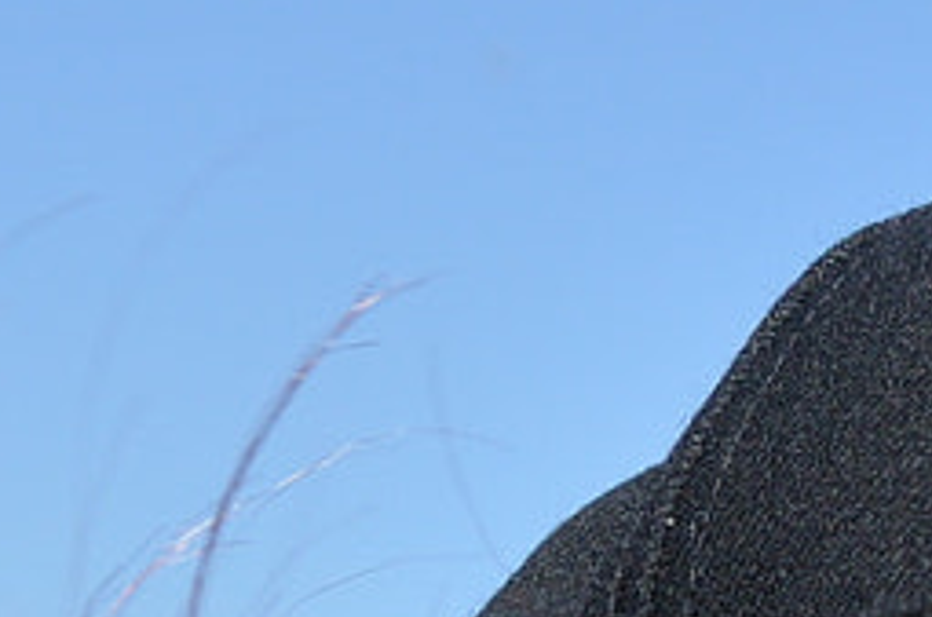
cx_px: 585
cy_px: 1108
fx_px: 6822
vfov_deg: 5.1
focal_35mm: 264
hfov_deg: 7.8
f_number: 9
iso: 200
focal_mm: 28
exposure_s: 1/320
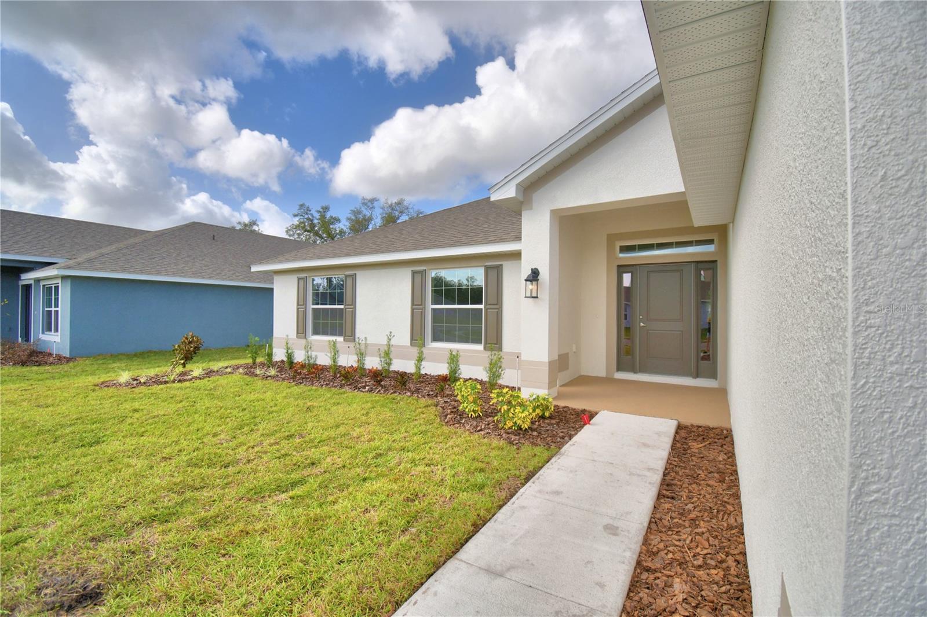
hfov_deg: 100.4
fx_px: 386
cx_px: 464
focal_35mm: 15
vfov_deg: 77.3
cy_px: 308
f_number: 4.5
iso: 100
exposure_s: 1/1250
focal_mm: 10
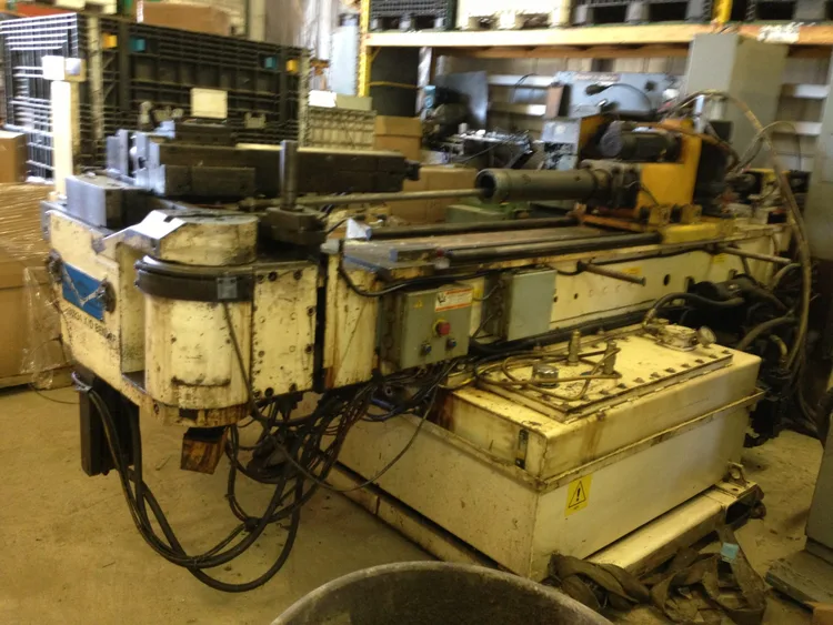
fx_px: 794
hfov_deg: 55.3
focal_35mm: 33
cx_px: 416
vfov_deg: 43.0
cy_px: 312
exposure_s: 1/20
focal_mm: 4.13
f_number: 2.4
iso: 200
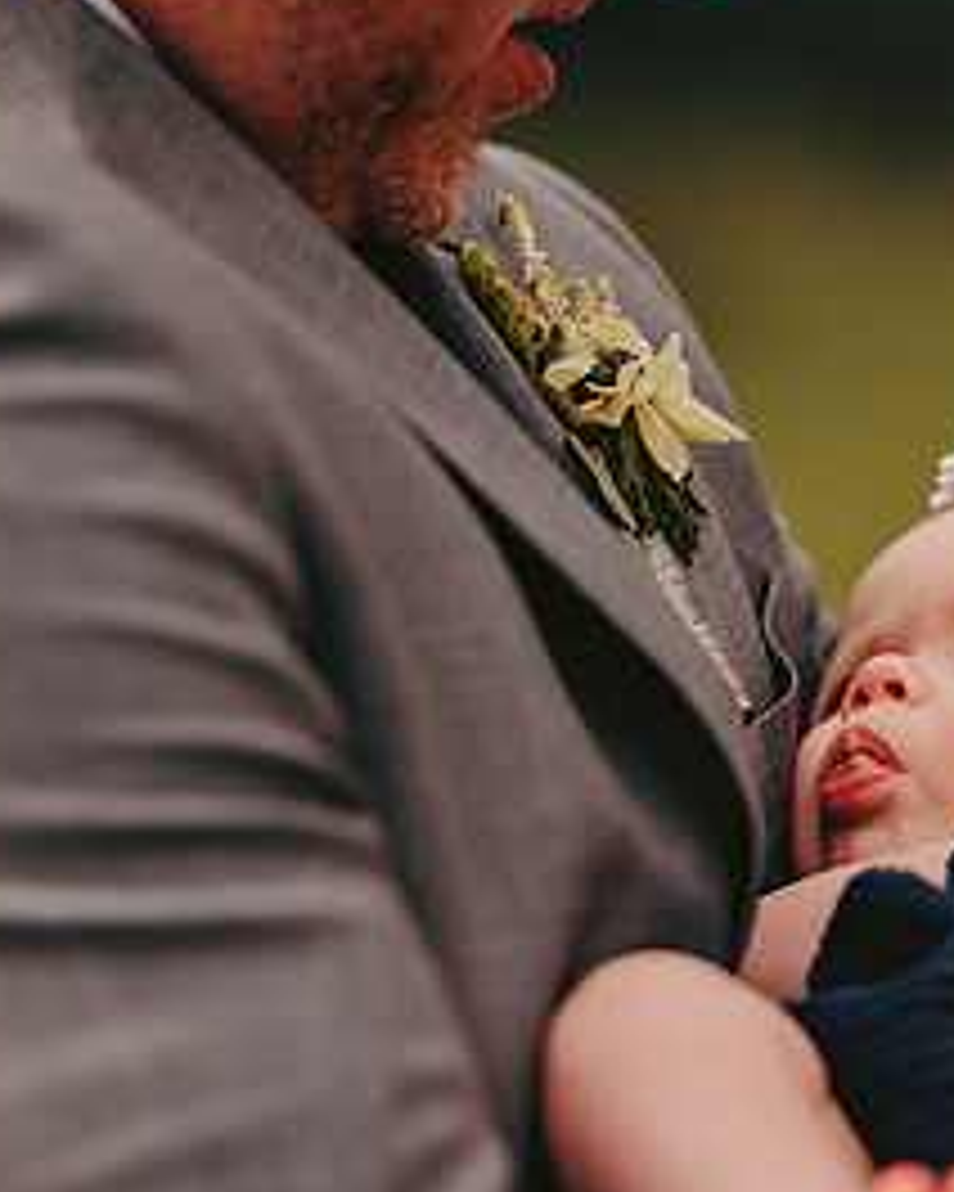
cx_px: 738
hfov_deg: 4.4
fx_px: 12317
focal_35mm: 349
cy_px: 520
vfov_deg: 5.5
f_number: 2.8
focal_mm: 170
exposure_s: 1/2000
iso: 200
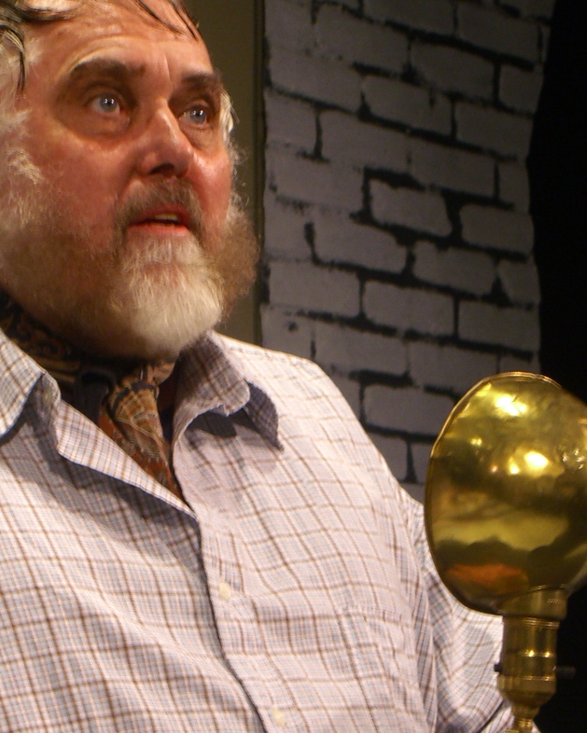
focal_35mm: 159
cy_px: 522
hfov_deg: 9.7
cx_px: 281
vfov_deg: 12.1
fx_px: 3452
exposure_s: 1/13
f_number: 4.4
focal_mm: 16.6
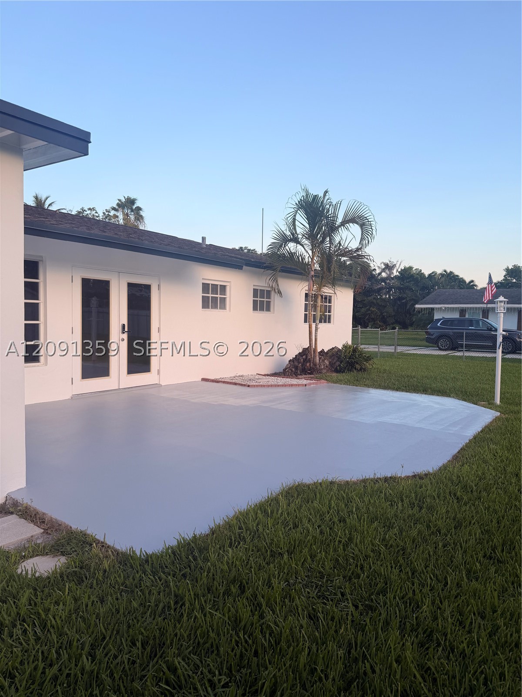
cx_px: 261
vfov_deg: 71.6
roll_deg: -1.2
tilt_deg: -4.1
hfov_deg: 56.8
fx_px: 483
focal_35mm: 24
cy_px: 348
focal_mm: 6.76
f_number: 1.78
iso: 64
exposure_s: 1/171
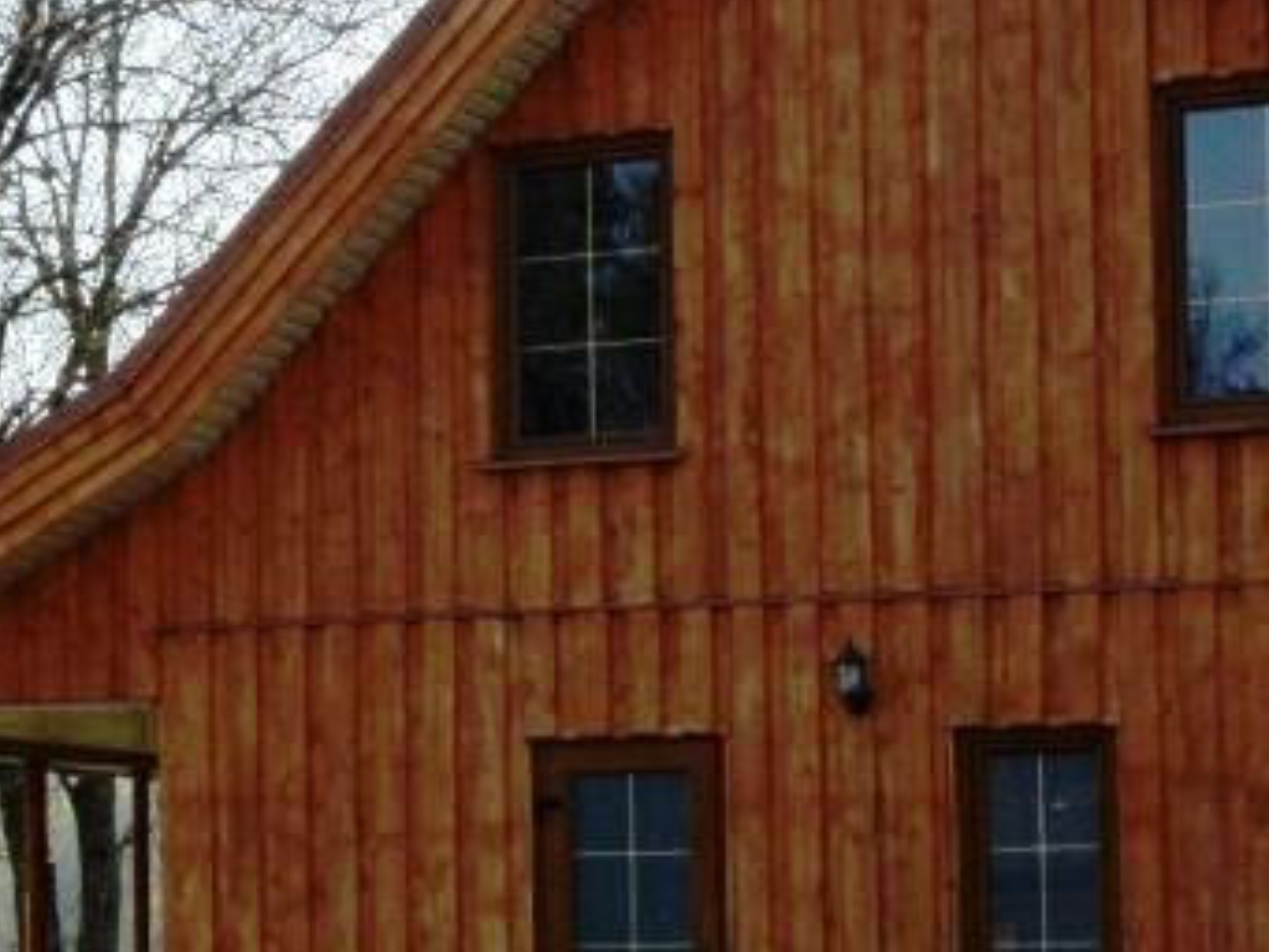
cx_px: -220
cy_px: 641
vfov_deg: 12.2
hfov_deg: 15.7
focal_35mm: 121
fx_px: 4437
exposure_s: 1/640
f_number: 18
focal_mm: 28
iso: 1600
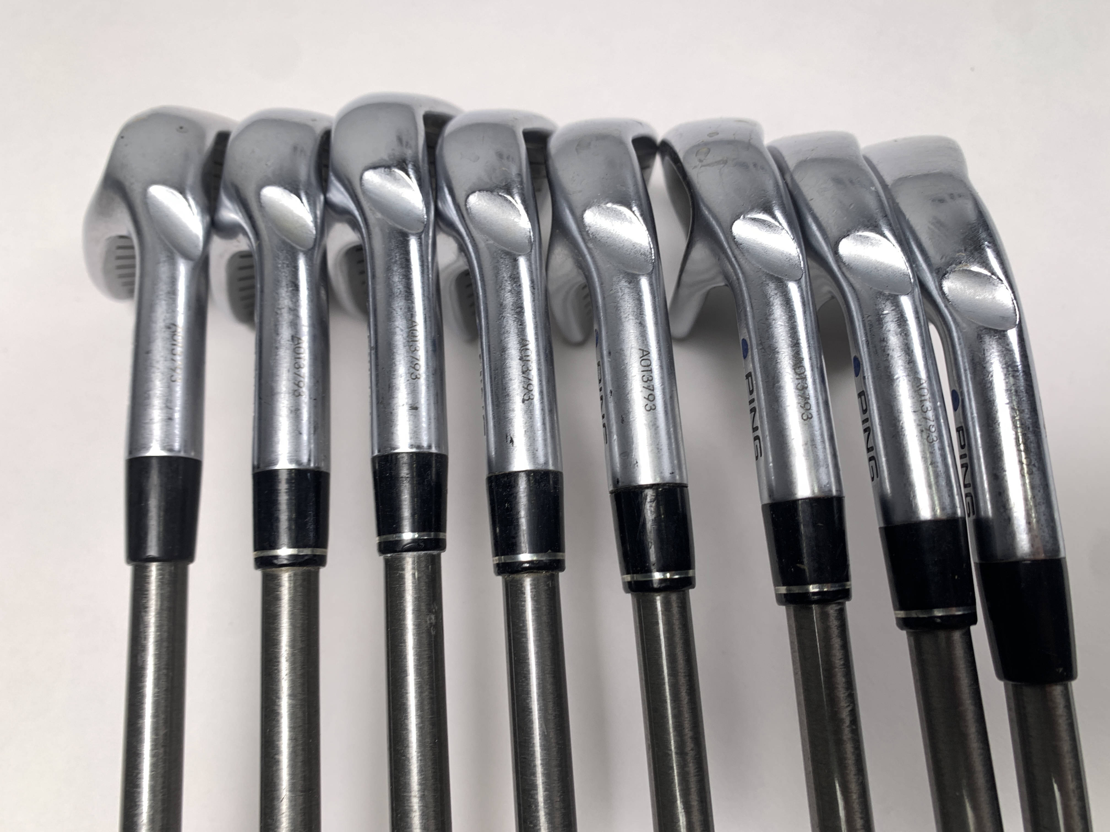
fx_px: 834
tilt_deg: -69.6
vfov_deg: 53.1
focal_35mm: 26
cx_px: 555
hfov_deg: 67.3
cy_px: 416
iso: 25
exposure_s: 1/129
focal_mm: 4.25
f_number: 1.8
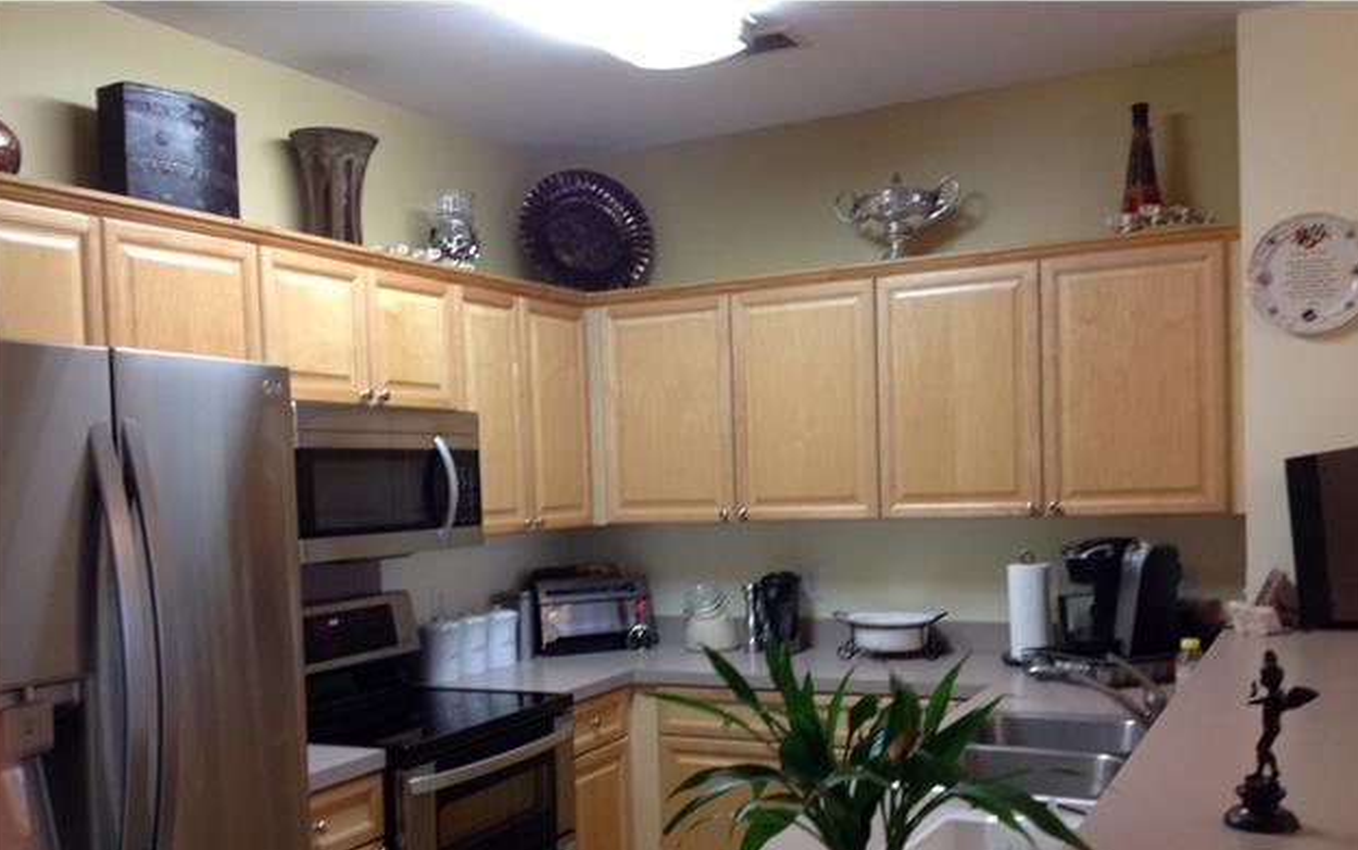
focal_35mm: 38
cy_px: 520
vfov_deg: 33.5
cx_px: 680
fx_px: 1407
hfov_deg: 51.5
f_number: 2.4
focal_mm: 4.28
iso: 64
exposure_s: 1/15
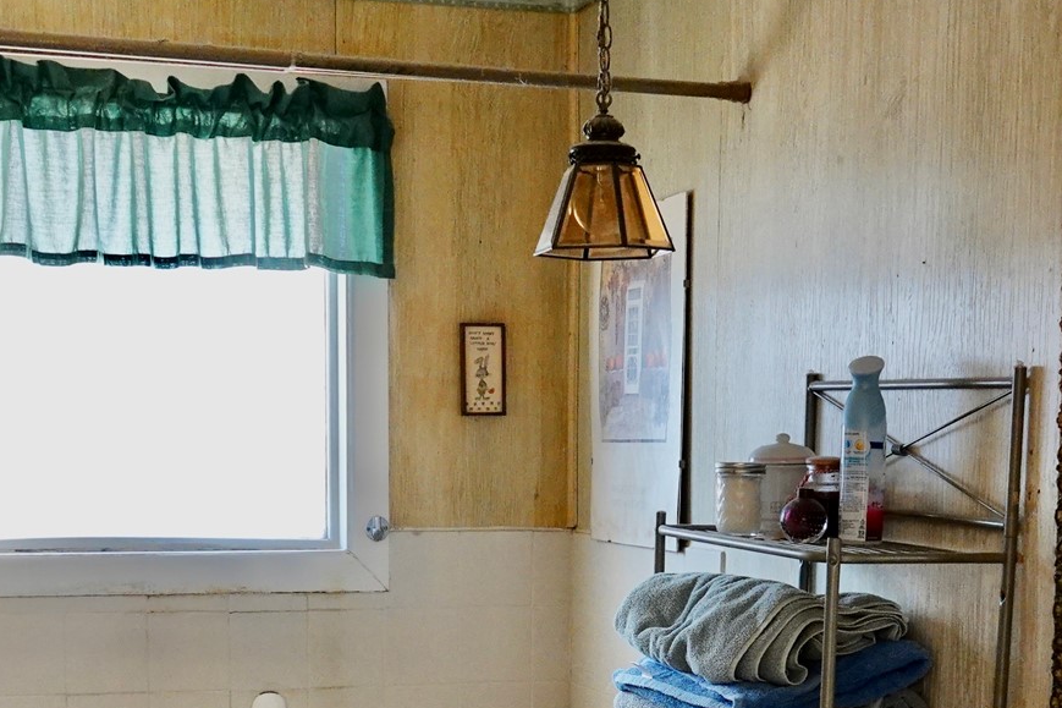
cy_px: 711
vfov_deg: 21.8
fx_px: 1770
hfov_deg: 33.4
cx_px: 552
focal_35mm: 60
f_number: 2.4
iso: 800
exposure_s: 1/30
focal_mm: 8.8
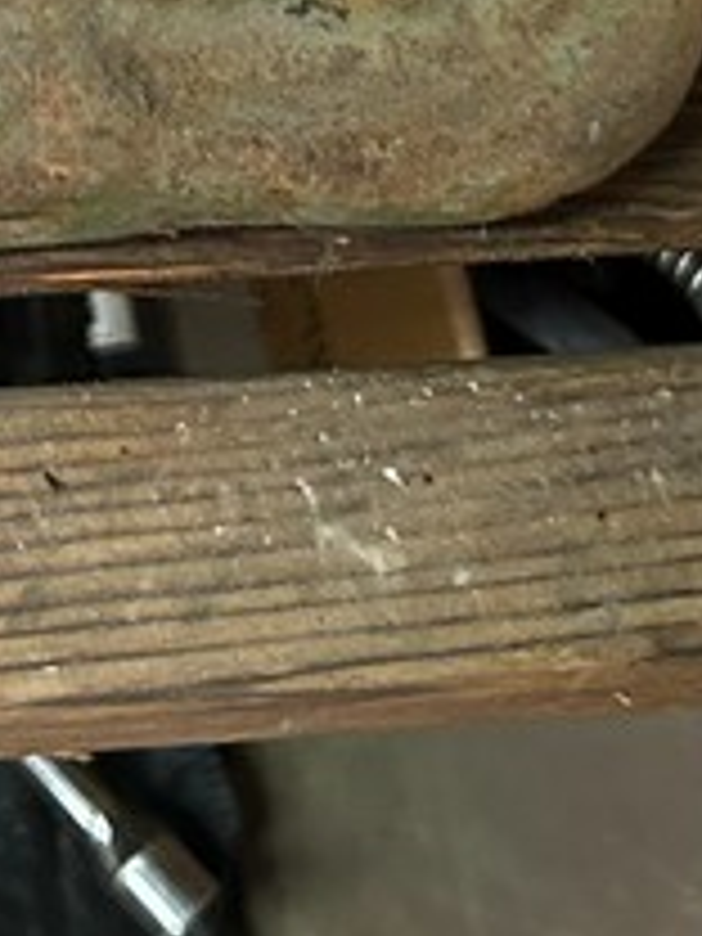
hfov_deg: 11.2
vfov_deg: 14.3
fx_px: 3461
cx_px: -333
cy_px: -526
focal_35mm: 128
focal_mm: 5.7
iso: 500
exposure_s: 1/40
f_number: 1.5
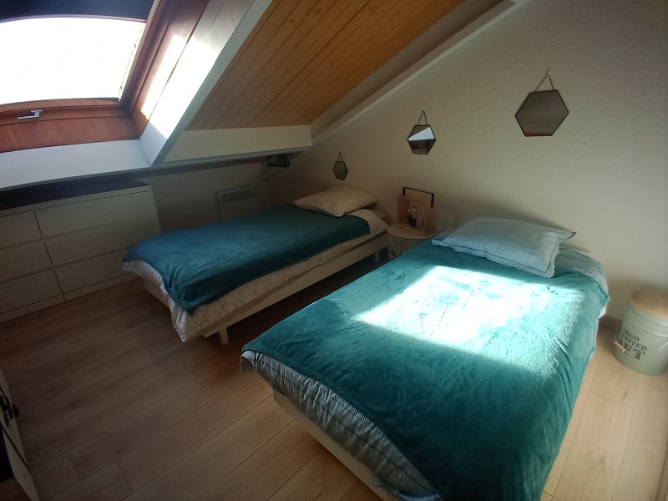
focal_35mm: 13
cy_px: 250
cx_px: 334
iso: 101
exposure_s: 1/126
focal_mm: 1.4
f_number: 2.2
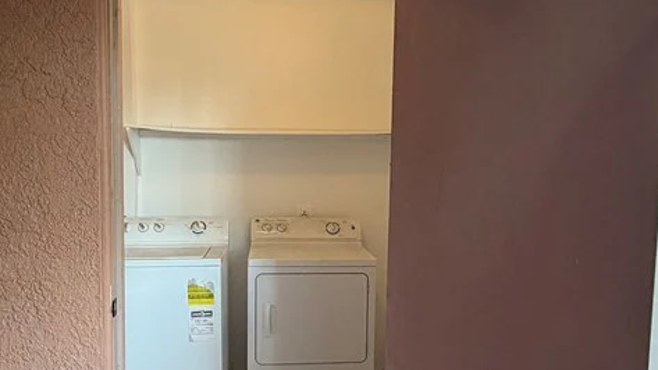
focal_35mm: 33
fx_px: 576
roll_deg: -1.5
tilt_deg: -4.7
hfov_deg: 59.5
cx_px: 334
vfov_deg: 35.6
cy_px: 211
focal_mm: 2.22
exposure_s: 1/120
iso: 200
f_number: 2.2
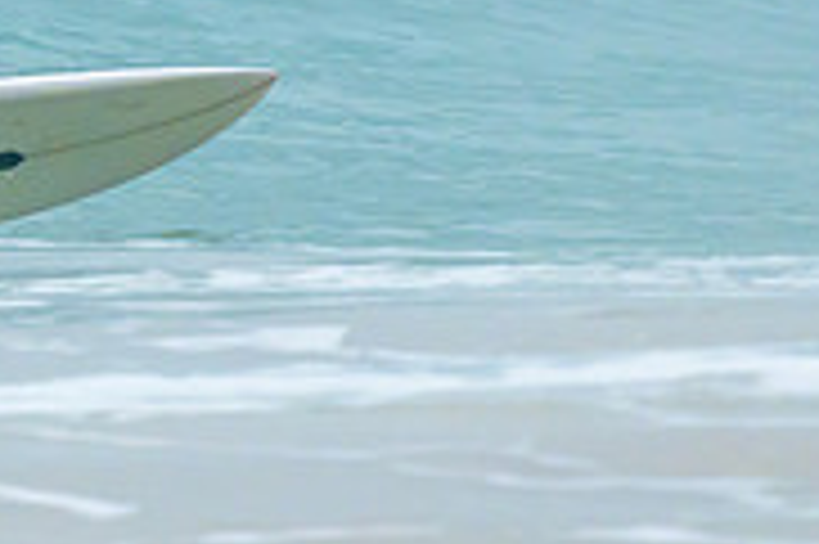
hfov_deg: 0.6
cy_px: -489
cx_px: -712
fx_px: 79711
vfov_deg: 0.4
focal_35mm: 3507
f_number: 6.3
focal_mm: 800
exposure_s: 1/2000
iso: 1600
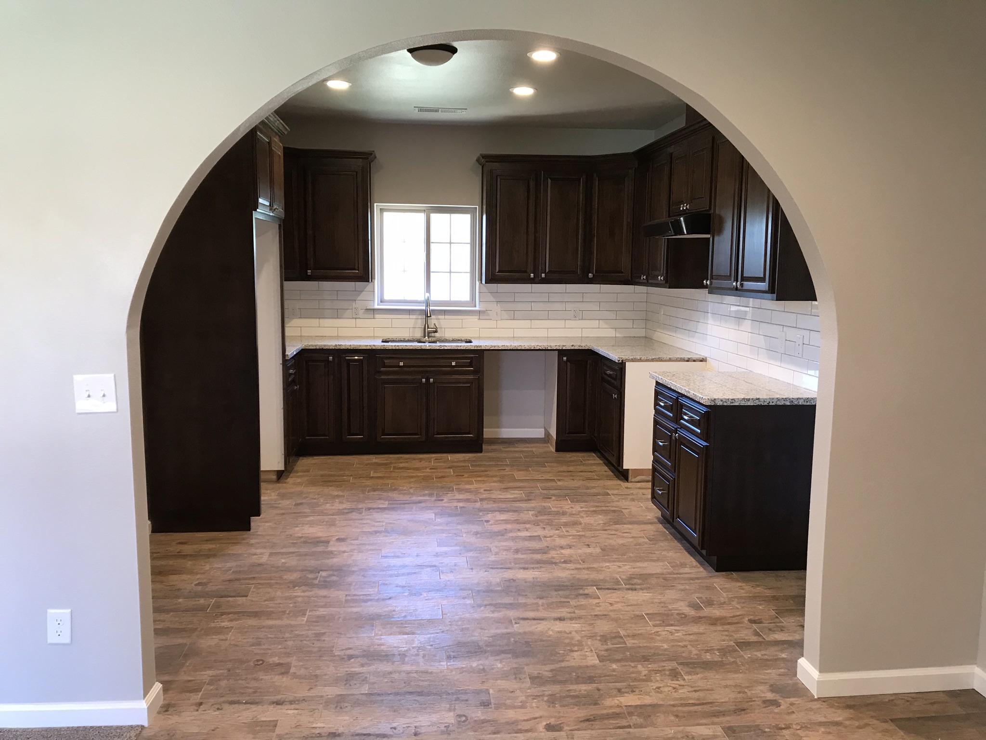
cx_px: 493
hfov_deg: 63.4
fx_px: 798
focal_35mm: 28
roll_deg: -0.1
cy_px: 370
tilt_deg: -8.9
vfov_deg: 49.7
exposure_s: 1/20
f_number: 1.8
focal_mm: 3.99
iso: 40
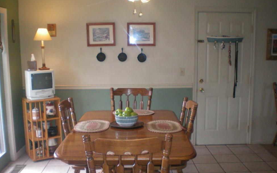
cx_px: 141
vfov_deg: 30.5
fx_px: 317
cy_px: 102
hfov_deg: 47.2
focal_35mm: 42
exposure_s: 1/60
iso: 200
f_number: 3.1
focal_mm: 6.3
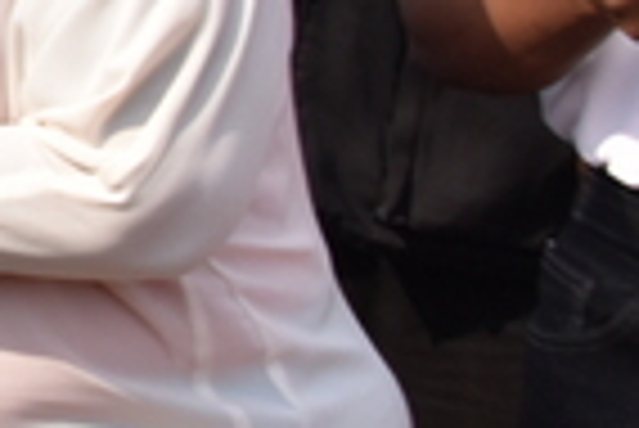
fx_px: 5490
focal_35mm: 309
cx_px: -1202
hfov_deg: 6.2
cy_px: -212
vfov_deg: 4.4
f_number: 6.3
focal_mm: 44
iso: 500
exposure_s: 1/1250
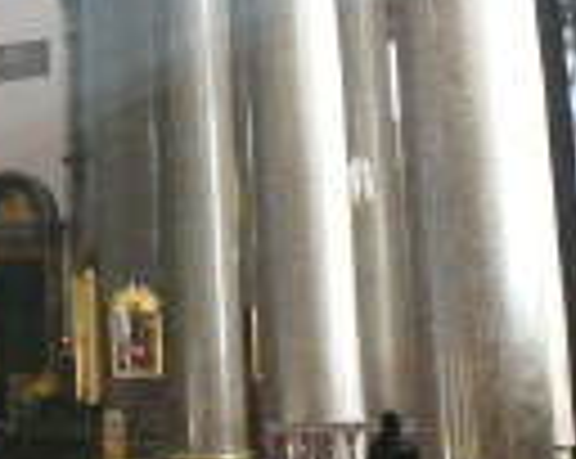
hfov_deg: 16.6
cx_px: -248
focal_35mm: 107
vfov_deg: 14.1
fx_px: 1821
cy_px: -32
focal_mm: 5.2
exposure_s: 1/10
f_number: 2.8
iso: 400
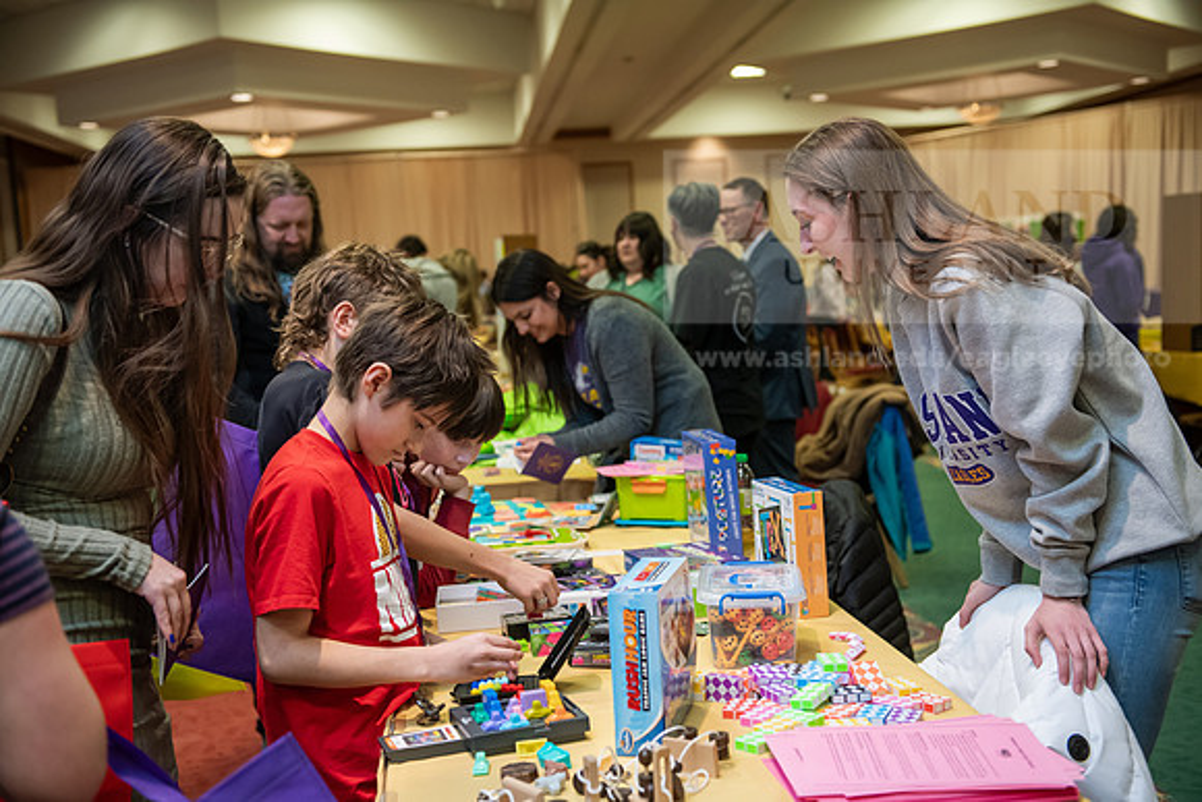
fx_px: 1469
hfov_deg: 44.5
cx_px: 601
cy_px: 401
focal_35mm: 44
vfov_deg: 30.5
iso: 2000
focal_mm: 44
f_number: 3.2
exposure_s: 1/200
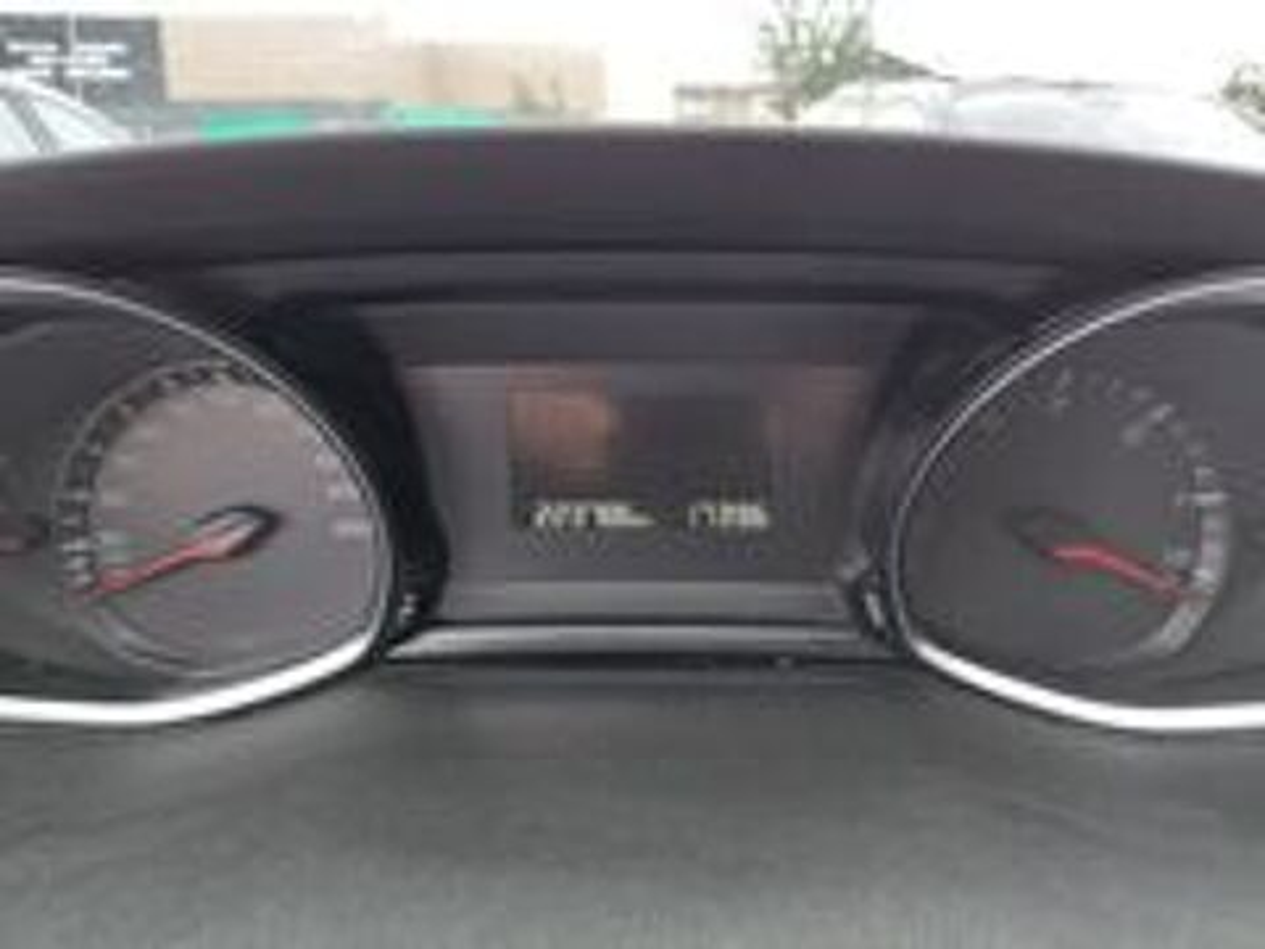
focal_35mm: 25
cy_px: 474
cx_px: 632
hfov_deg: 69.4
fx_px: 914
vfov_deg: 54.9
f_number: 1.8
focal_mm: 4.69
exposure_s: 1/120
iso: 200
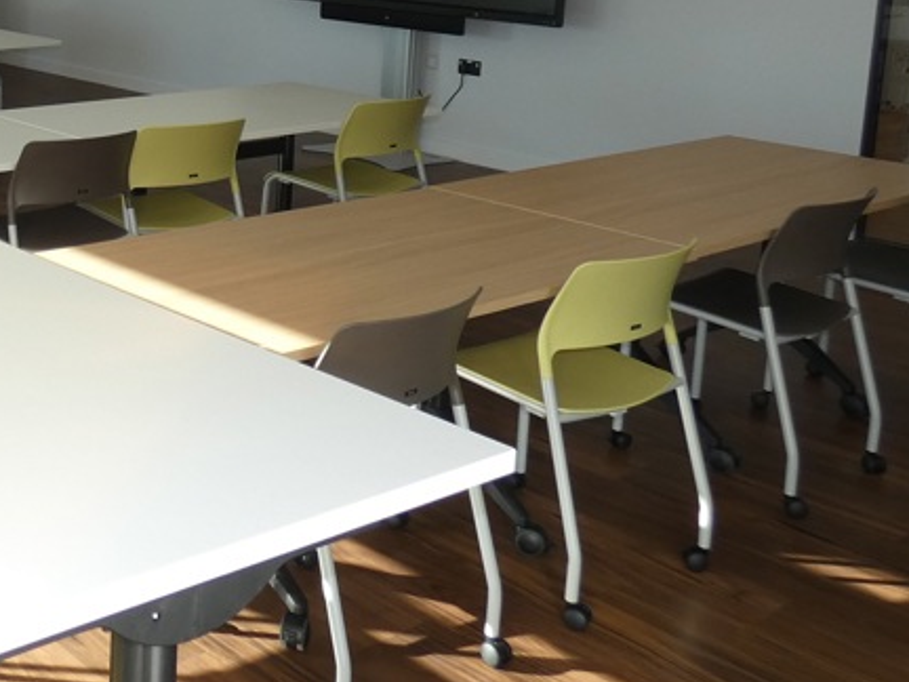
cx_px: -38
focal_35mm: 50
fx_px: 1313
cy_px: 108
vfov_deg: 28.3
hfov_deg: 34.1
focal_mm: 3.6
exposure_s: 1/125
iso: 80
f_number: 2.8
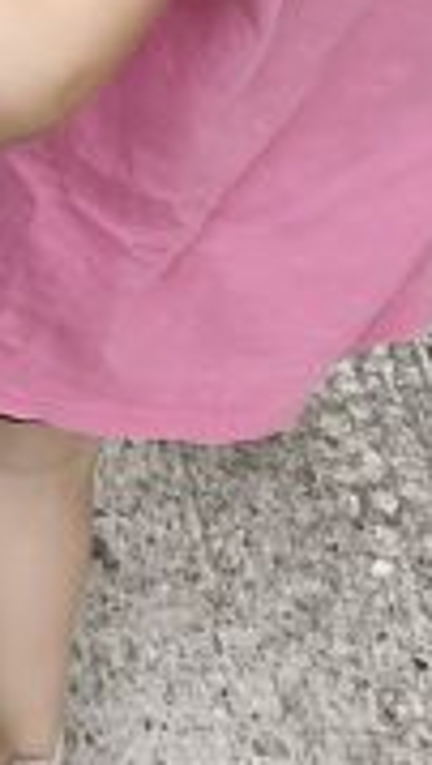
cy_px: -239
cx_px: -556
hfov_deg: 8.1
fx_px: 2844
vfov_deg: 14.6
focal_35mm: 140
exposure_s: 1/859
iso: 50
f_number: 1.62
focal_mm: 6.45
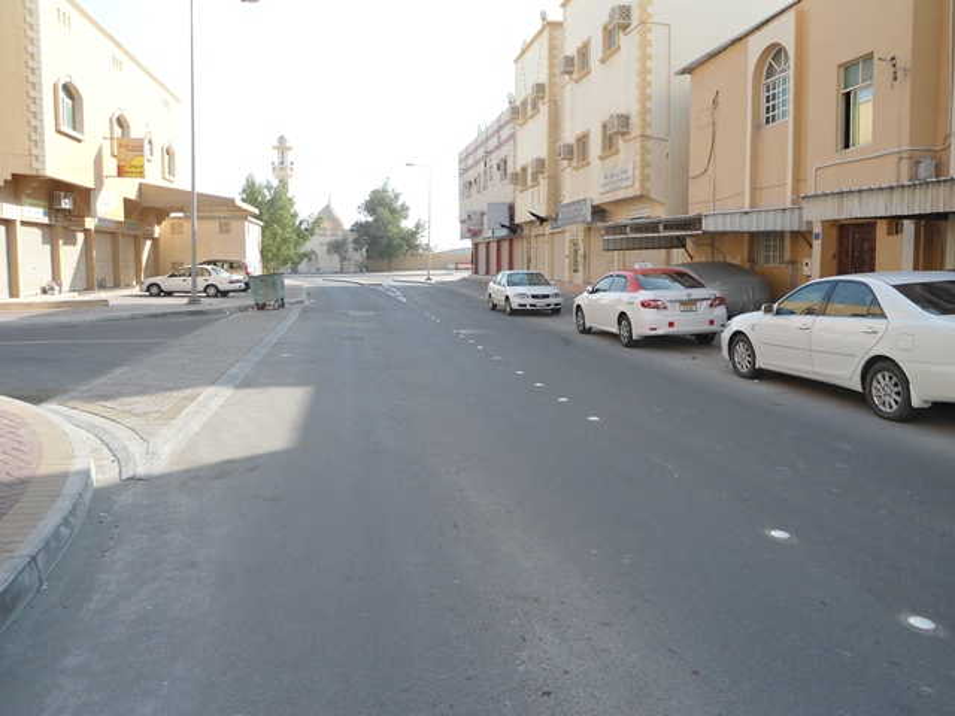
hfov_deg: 67.3
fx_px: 717
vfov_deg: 53.1
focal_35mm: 26
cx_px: 478
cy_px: 358
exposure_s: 1/500
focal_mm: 4.7
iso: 80
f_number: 2.8
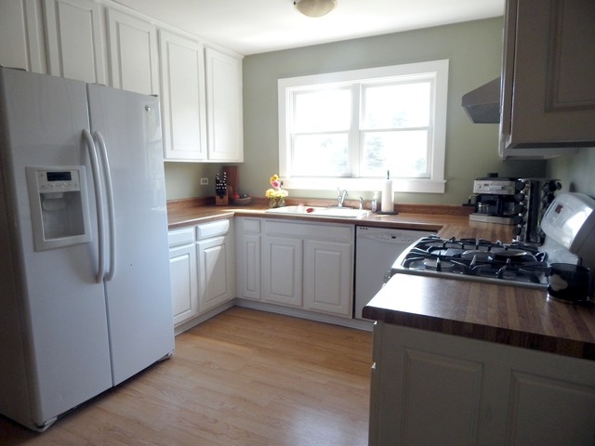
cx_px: 298
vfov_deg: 61.1
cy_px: 223
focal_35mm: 22
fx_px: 378
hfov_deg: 76.4
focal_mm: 4
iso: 125
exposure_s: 1/100
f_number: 3
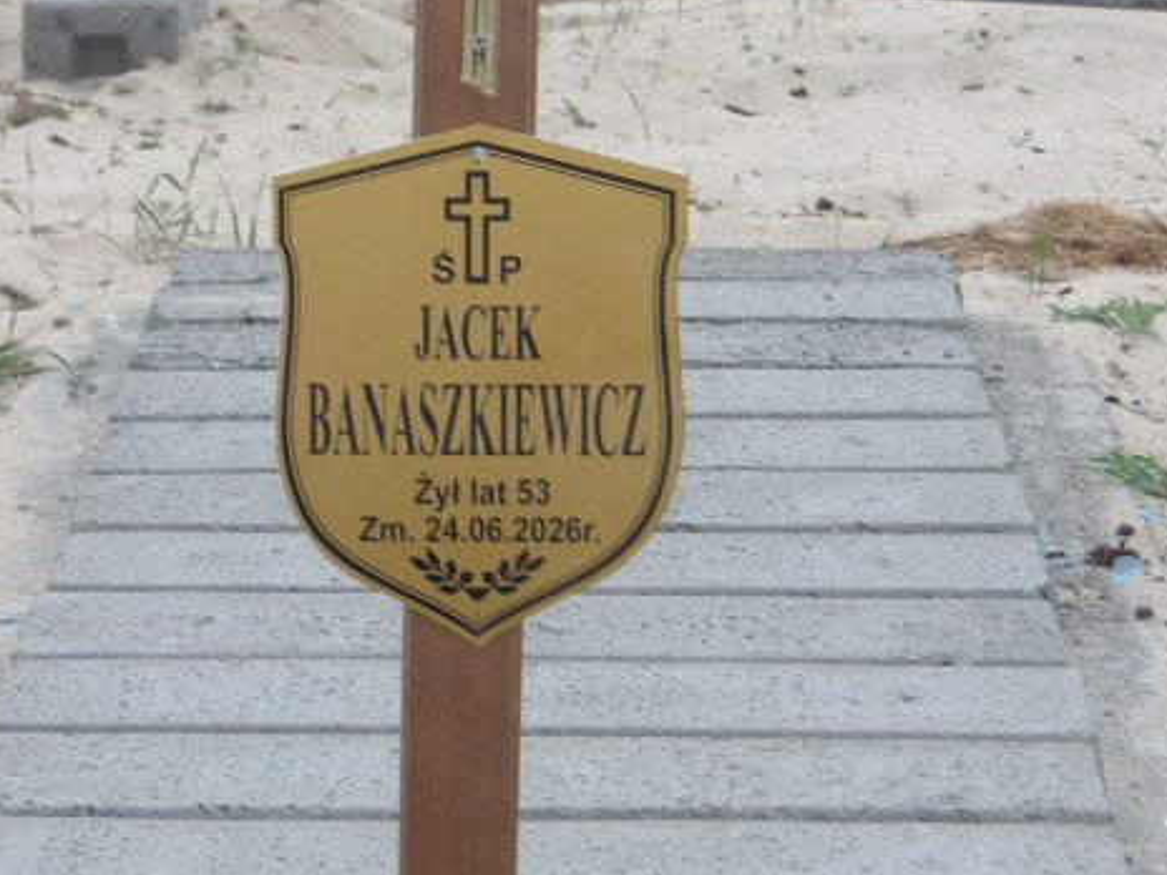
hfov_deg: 13.2
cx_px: 460
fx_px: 5023
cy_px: 415
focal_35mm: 149
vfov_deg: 10.0
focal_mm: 19.6
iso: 200
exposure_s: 1/46
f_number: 6.6
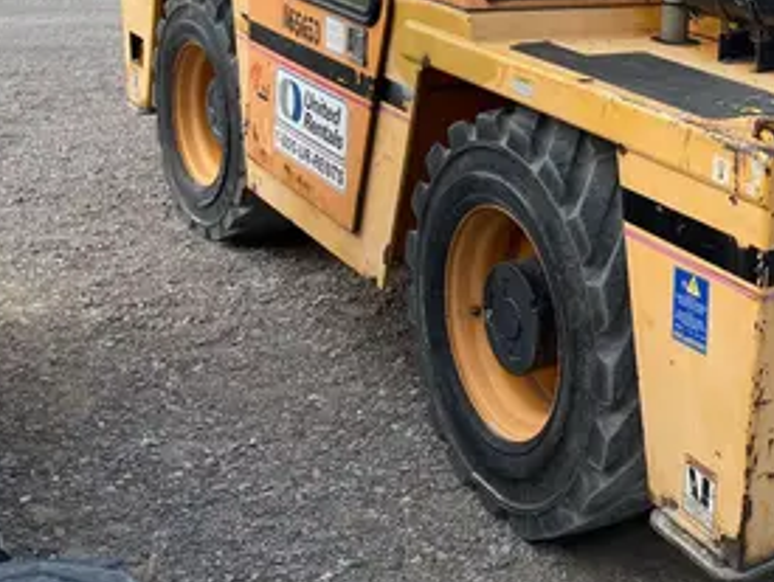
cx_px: 732
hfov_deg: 34.2
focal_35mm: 52
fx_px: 1164
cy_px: 35
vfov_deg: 26.9
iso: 32
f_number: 1.6
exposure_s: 1/1575
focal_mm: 4.2
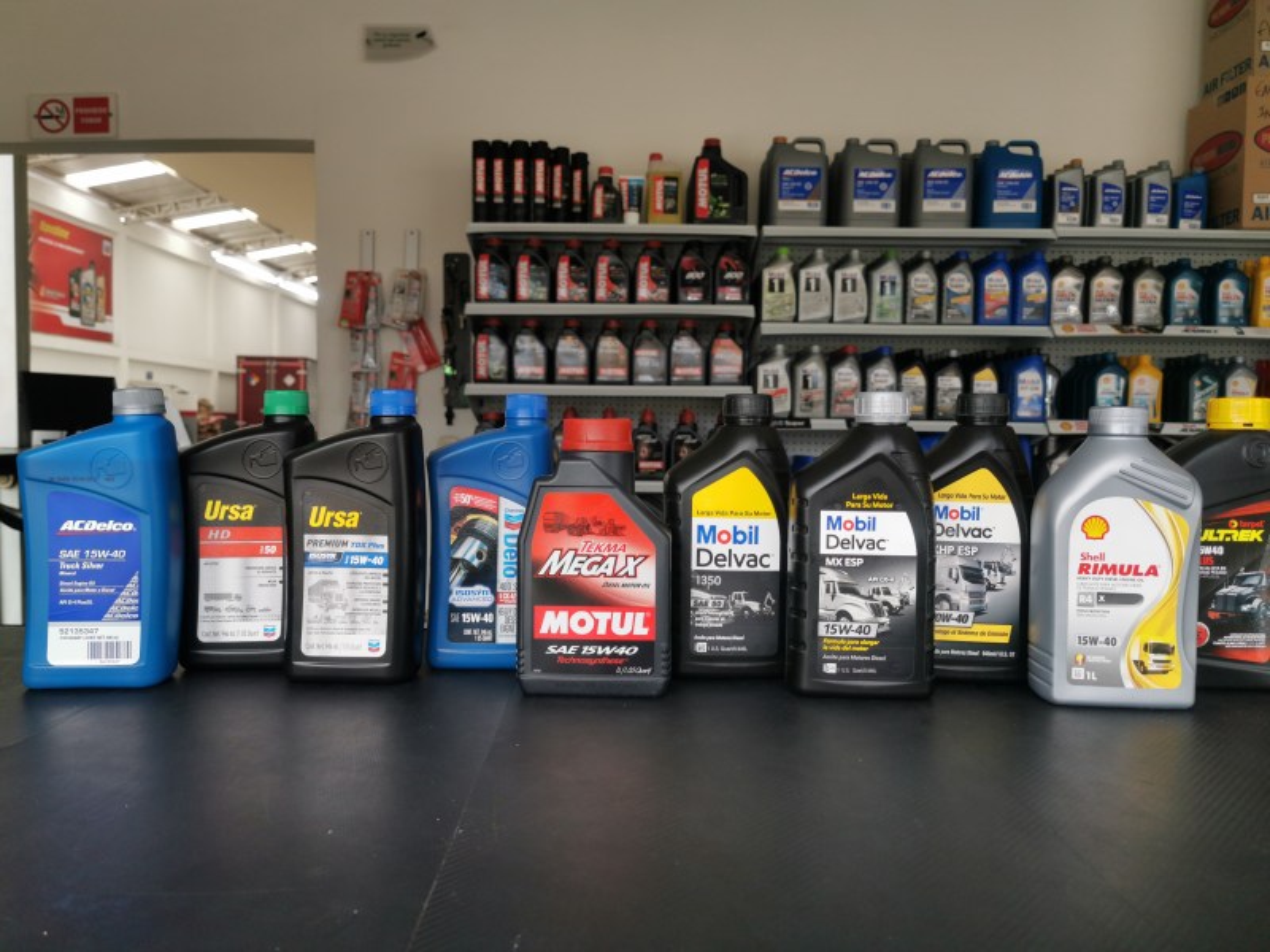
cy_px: 476
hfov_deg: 65.3
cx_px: 635
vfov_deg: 51.4
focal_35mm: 27
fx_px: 991
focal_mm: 5.56
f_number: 1.6
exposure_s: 1/120
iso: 50
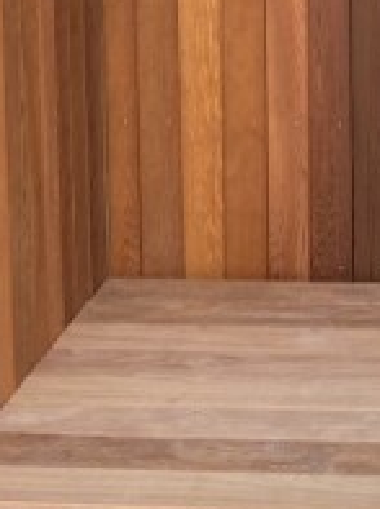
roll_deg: -0.7
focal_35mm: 119
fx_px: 1747
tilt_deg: -7.2
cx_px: 562
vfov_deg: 15.7
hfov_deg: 11.9
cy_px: -173
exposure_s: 1/747
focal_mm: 4.25
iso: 32
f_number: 1.8
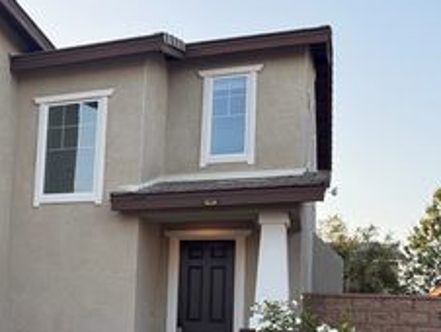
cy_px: 263
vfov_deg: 27.1
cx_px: 2
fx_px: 676
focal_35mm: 53
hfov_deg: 33.2
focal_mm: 6.76
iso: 100
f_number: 1.78
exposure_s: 1/677
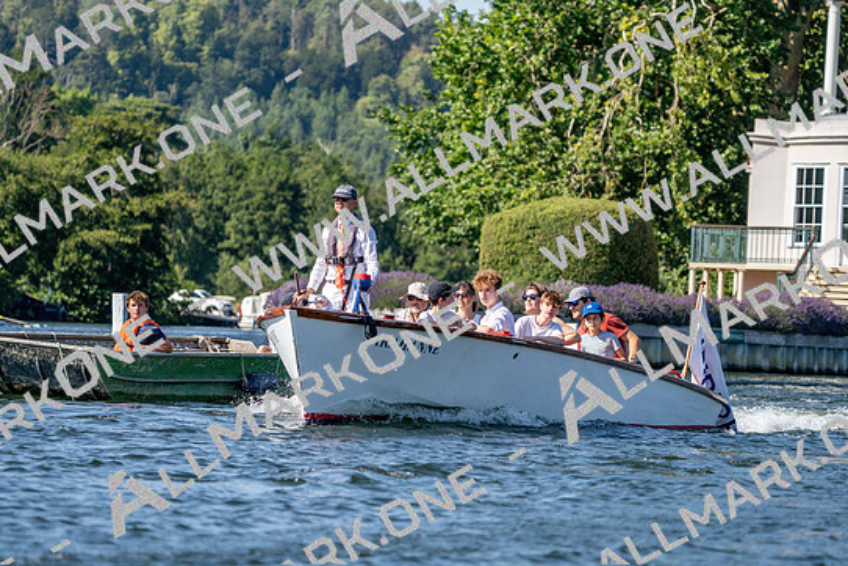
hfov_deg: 9.6
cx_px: 426
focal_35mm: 214
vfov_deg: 6.4
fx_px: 5043
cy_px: 296
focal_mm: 200
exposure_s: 1/1600
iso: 250
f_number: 5.6
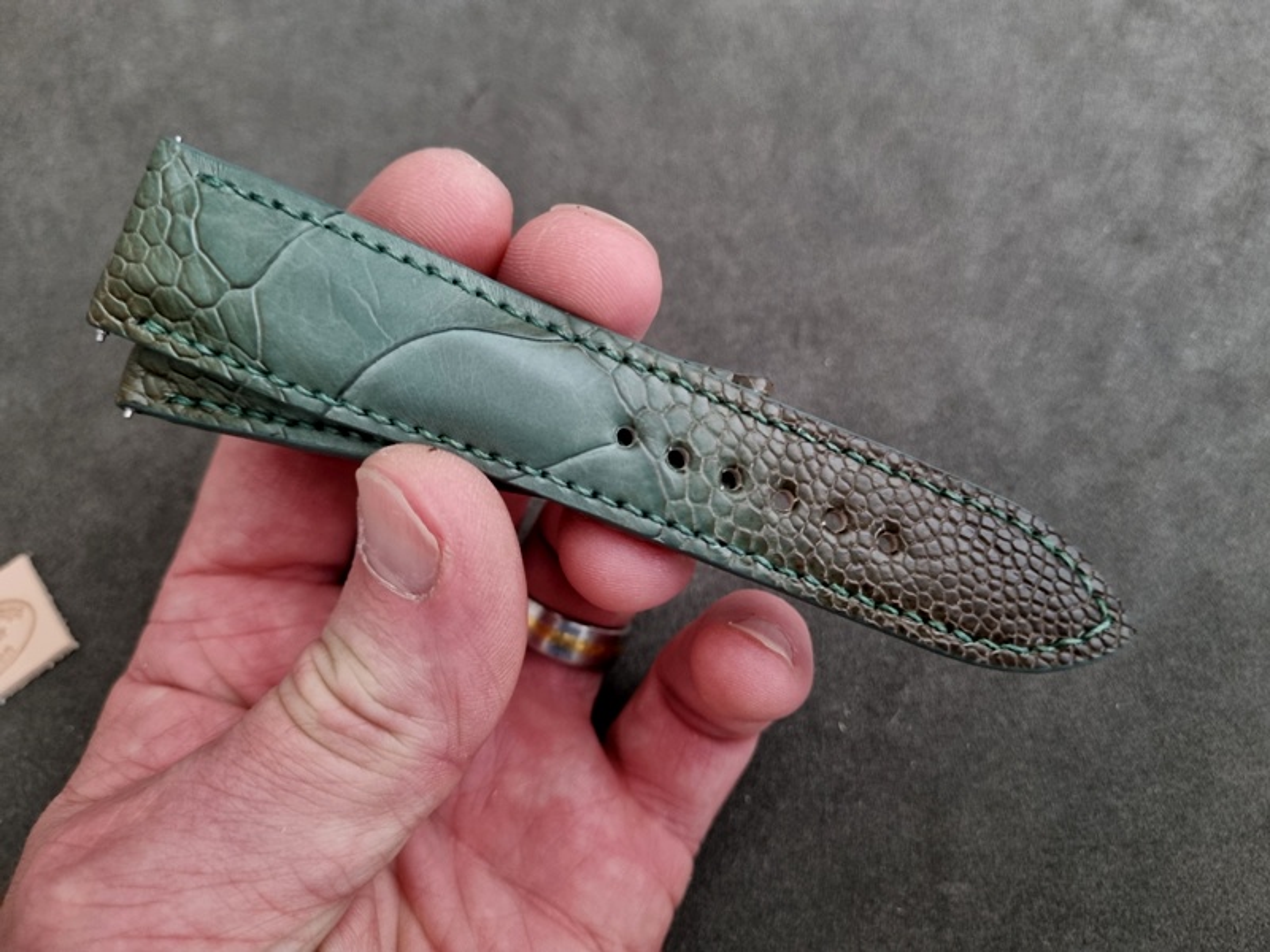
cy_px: 476
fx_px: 954
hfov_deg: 67.3
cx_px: 635
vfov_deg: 53.1
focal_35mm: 26
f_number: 1.8
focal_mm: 5.4
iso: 500
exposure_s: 1/25
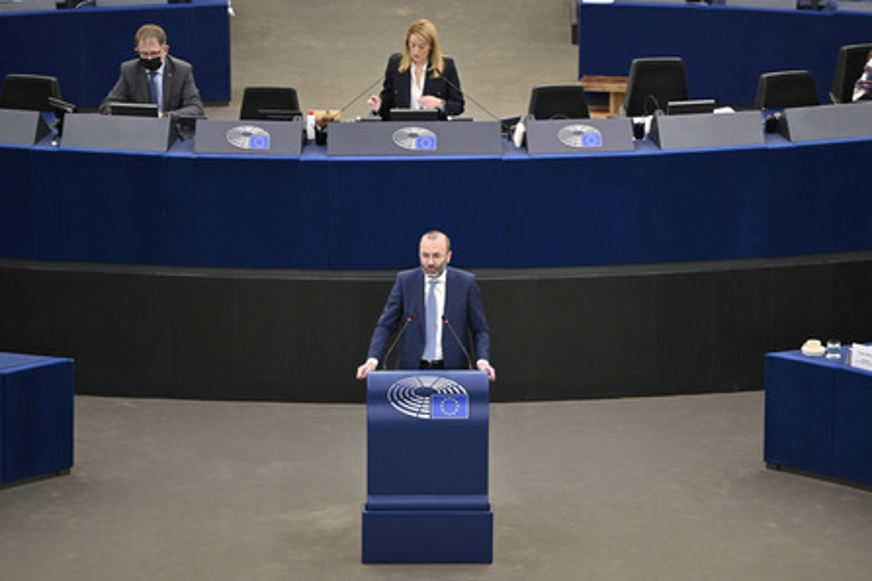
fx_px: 4891
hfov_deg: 10.2
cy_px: 291
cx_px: 436
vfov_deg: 6.8
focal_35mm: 202
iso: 1000
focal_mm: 200
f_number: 2.8
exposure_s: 1/320
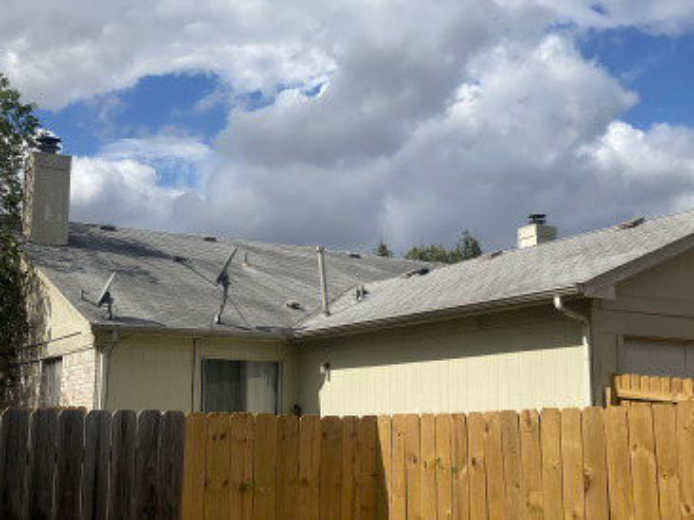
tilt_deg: +10.0
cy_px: 260
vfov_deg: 28.0
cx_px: 347
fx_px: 1042
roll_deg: -0.5
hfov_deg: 36.8
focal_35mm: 52
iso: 20
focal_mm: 6
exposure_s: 1/2817
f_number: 2
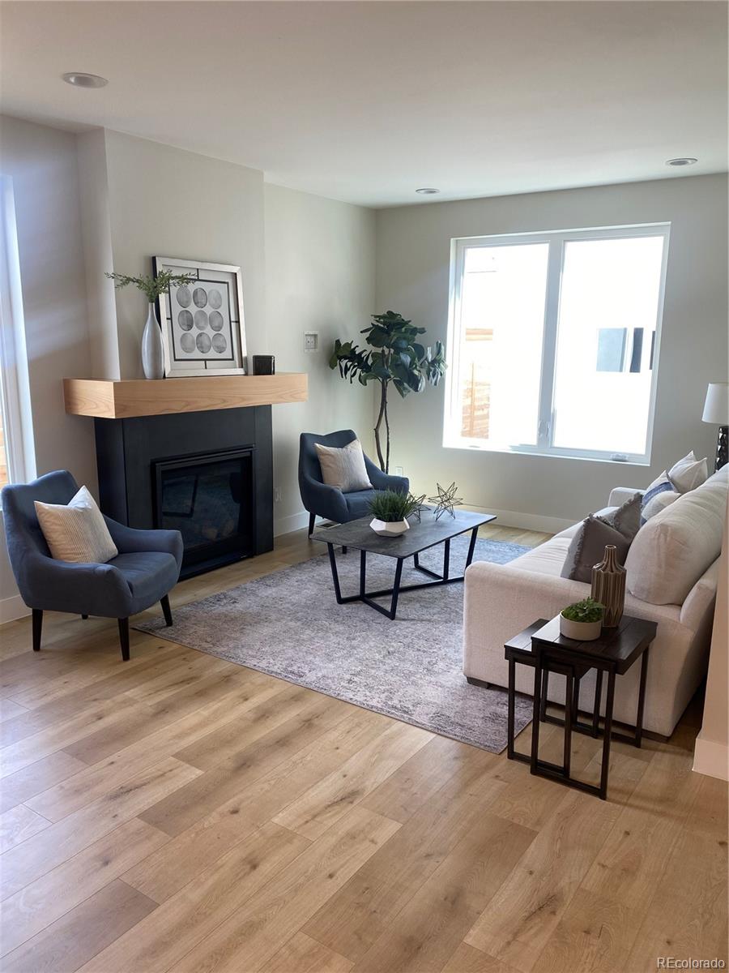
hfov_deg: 53.1
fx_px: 730
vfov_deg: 67.3
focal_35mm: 26
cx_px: 364
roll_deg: +0.3
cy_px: 486
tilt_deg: -10.3
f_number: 1.8
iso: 40
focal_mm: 4.25
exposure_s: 1/120
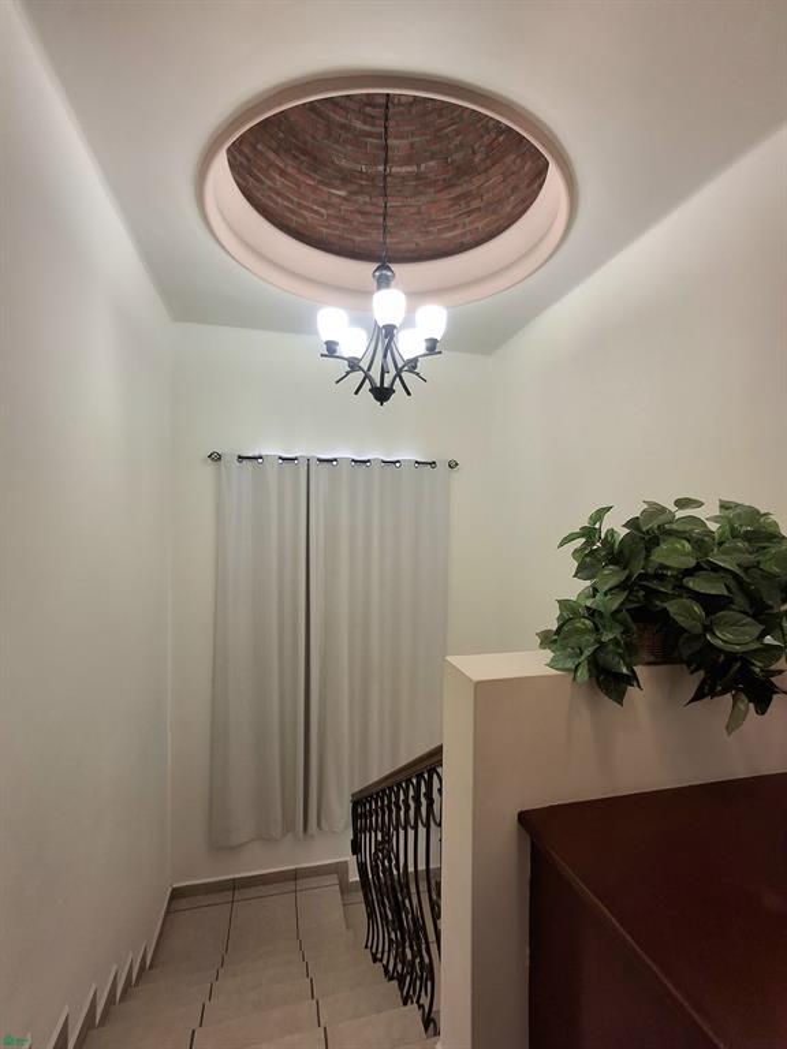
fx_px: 485
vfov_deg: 94.5
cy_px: 524
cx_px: 394
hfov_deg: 78.1
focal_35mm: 16
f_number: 2.2
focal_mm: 1.64
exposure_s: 1/40
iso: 50
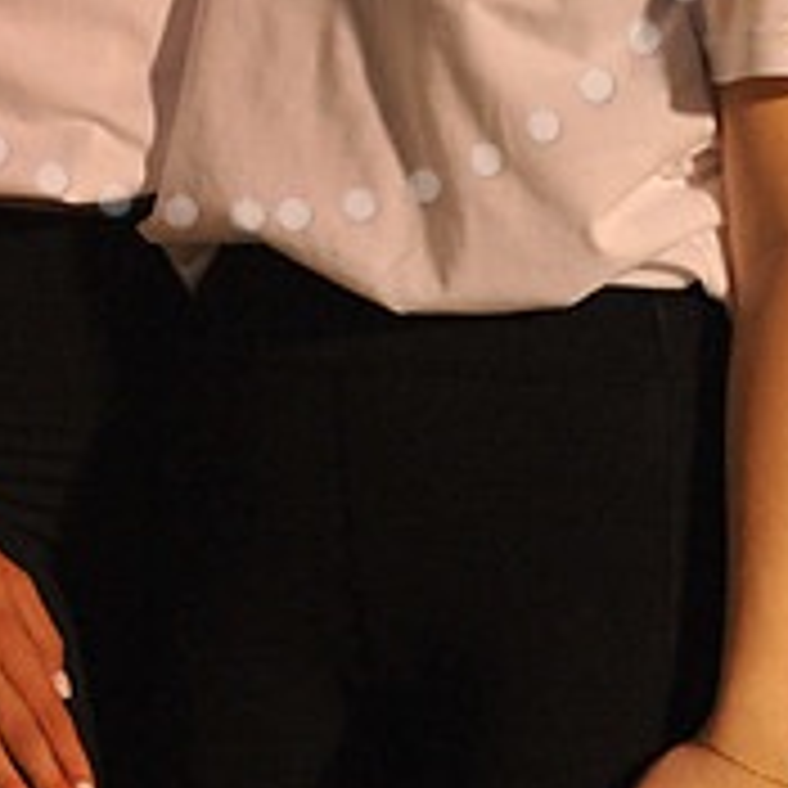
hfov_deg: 7.2
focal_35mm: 242
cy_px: -320
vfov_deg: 7.1
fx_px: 6233
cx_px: 248
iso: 5000
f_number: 7.1
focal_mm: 86
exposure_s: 1/160
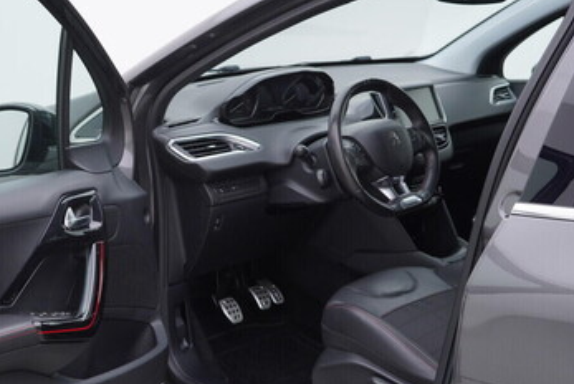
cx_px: 213
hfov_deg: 34.8
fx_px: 910
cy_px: 204
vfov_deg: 23.8
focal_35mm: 57
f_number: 3.5
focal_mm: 24
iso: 125
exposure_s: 1/60
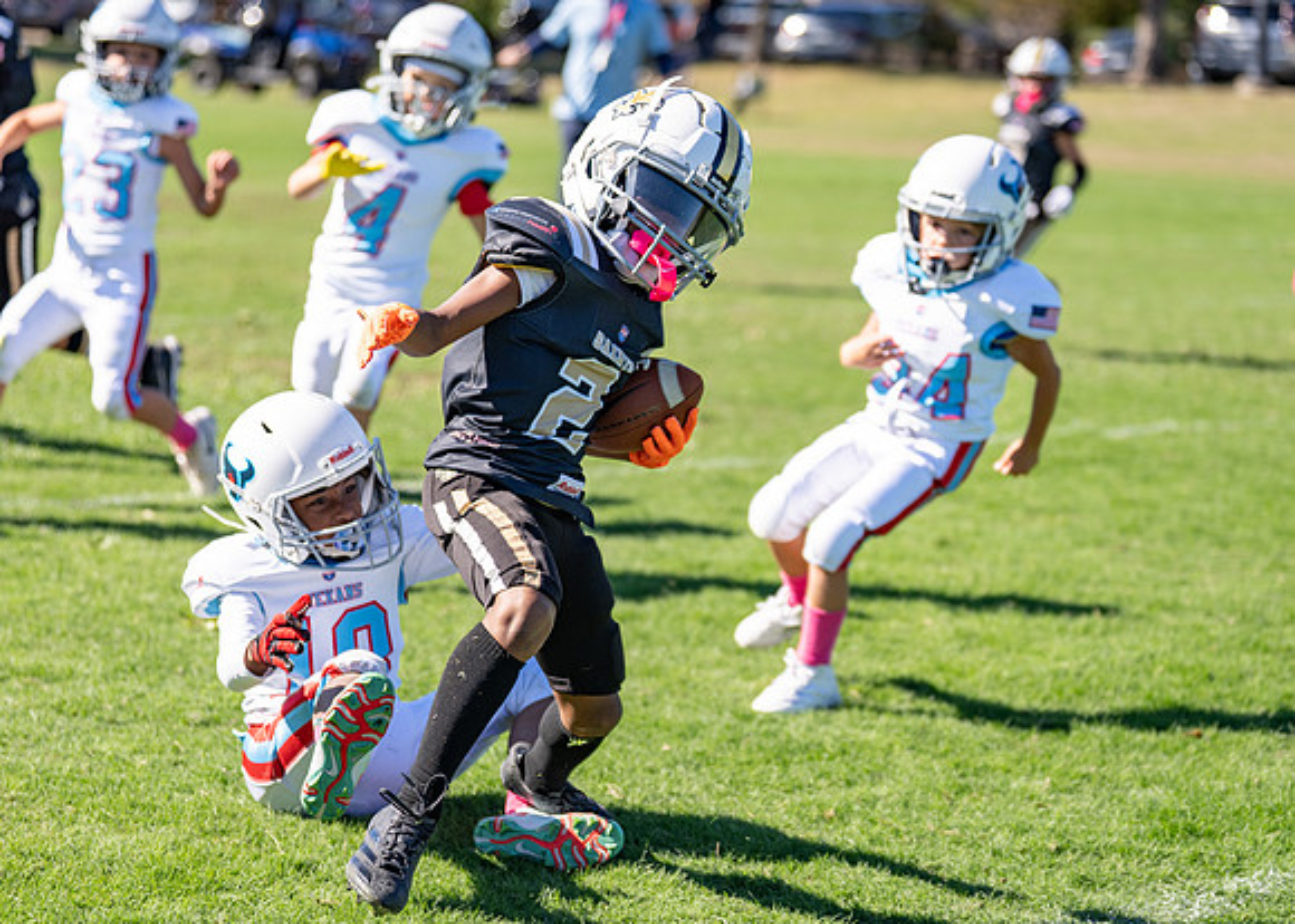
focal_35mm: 102
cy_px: 501
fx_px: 3755
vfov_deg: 14.0
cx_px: 574
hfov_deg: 19.6
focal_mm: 88
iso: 160
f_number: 2.8
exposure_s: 1/2500
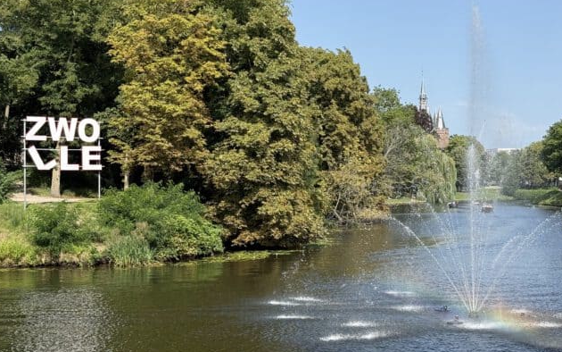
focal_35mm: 62
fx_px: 950
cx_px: 287
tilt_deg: +1.5
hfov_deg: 33.0
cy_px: 163
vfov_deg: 21.0
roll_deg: +0.5
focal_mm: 6.76
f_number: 1.78
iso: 64
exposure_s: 1/3096
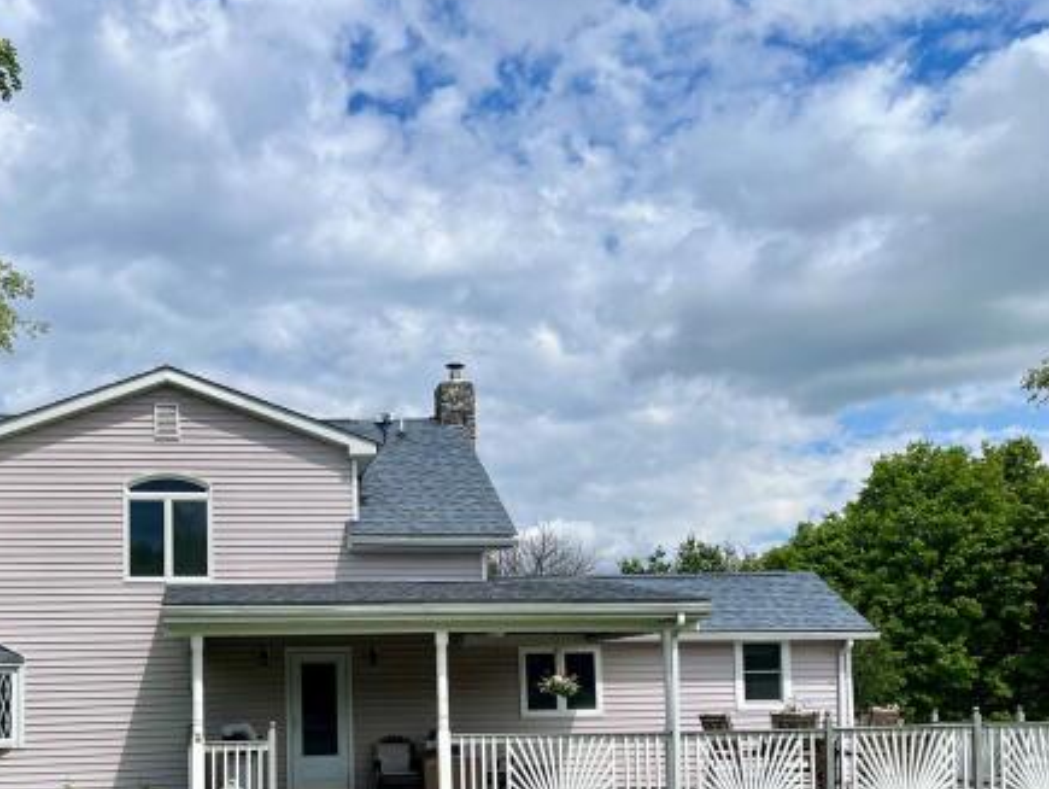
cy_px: 613
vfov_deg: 32.8
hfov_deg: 43.2
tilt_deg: +5.7
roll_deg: +1.8
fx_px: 1304
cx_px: 345
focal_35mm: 43
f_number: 1.6
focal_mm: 5.1
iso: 50
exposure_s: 1/6494
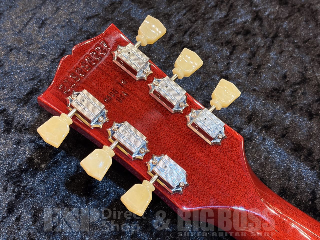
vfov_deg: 28.0
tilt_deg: -58.6
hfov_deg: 36.8
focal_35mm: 52
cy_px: 120
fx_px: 481
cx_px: 160
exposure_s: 1/40
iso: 160
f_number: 1.6
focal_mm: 5.96
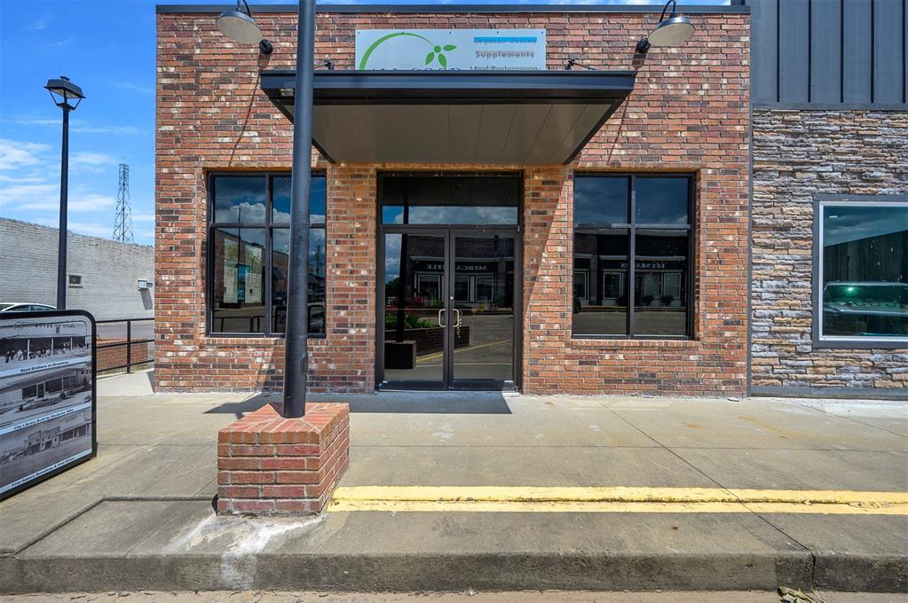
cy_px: 302
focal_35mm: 14
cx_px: 454
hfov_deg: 104.3
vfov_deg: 81.1
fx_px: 353
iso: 250
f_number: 9
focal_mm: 14
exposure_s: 1/320
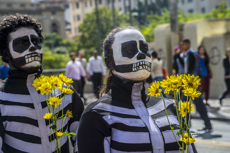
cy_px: 76
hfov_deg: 19.5
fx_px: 670
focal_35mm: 105
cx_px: 115
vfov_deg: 13.0
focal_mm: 105
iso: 100
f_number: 9
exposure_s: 1/320
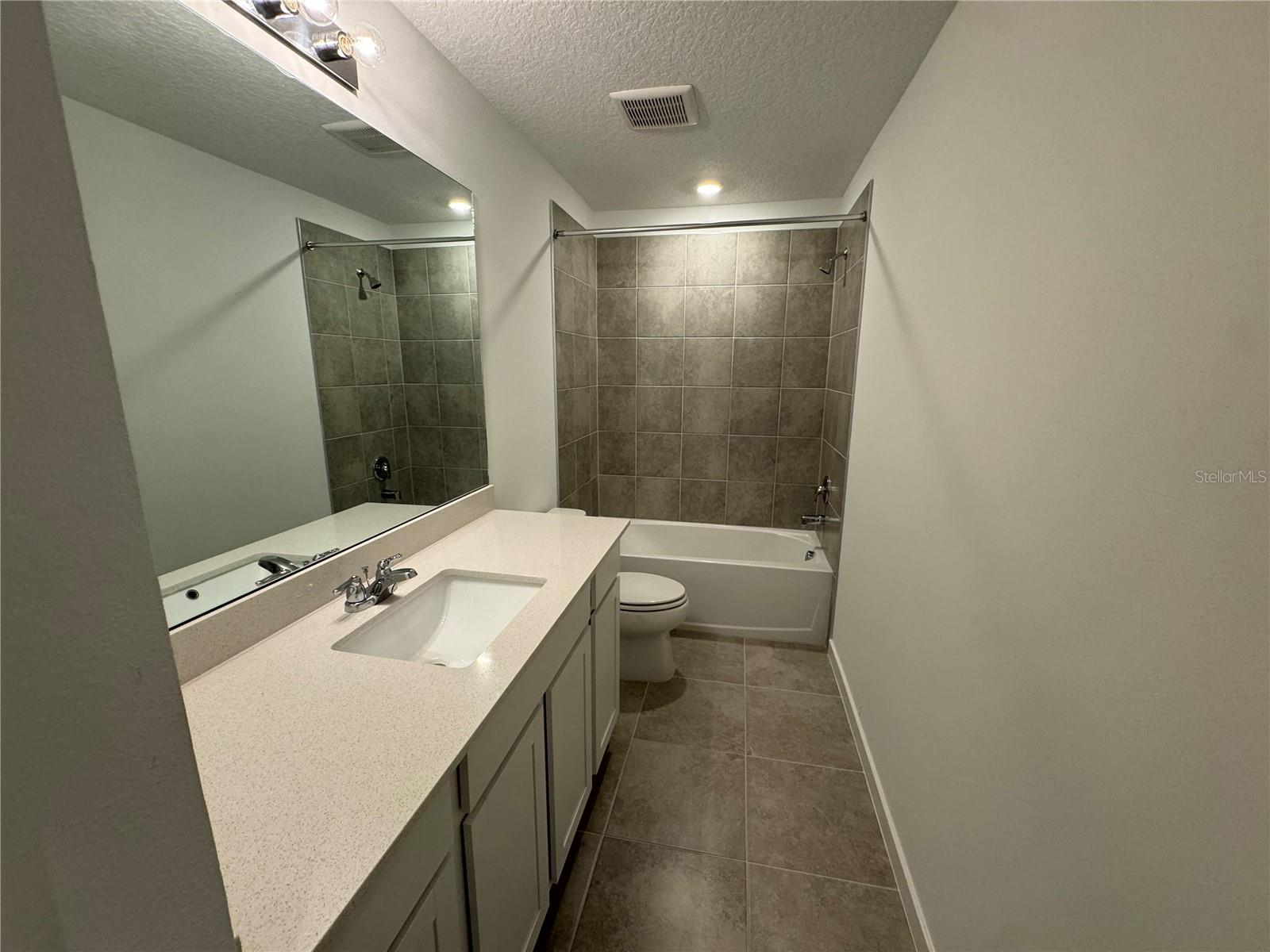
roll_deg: -0.6
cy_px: 476
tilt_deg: -12.8
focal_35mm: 14
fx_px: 514
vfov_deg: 85.7
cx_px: 635
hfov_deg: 102.1
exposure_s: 1/120
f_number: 2.2
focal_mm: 2.22
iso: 200
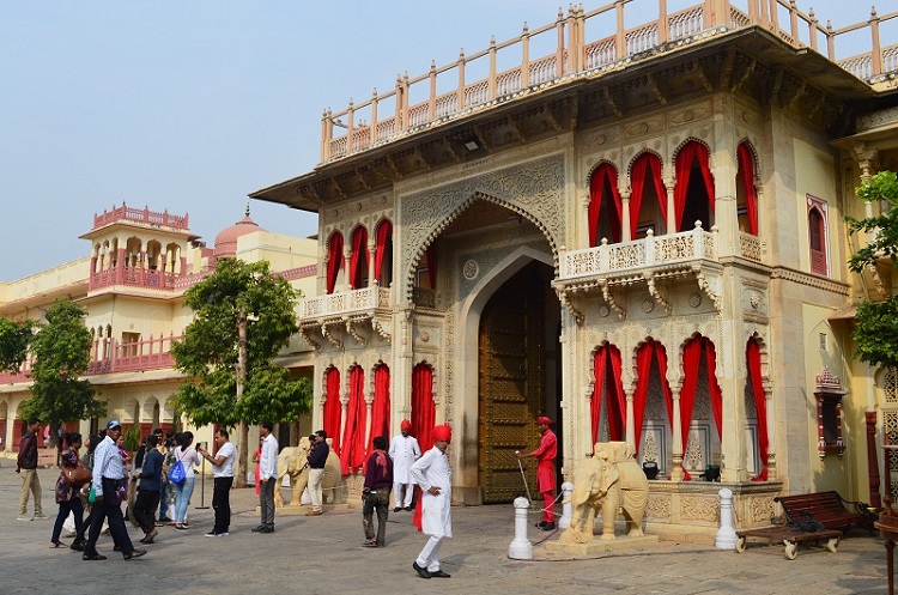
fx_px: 896
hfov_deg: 53.2
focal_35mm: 36
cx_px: 449
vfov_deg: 36.7
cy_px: 298
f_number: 11
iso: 400
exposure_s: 1/400
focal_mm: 24
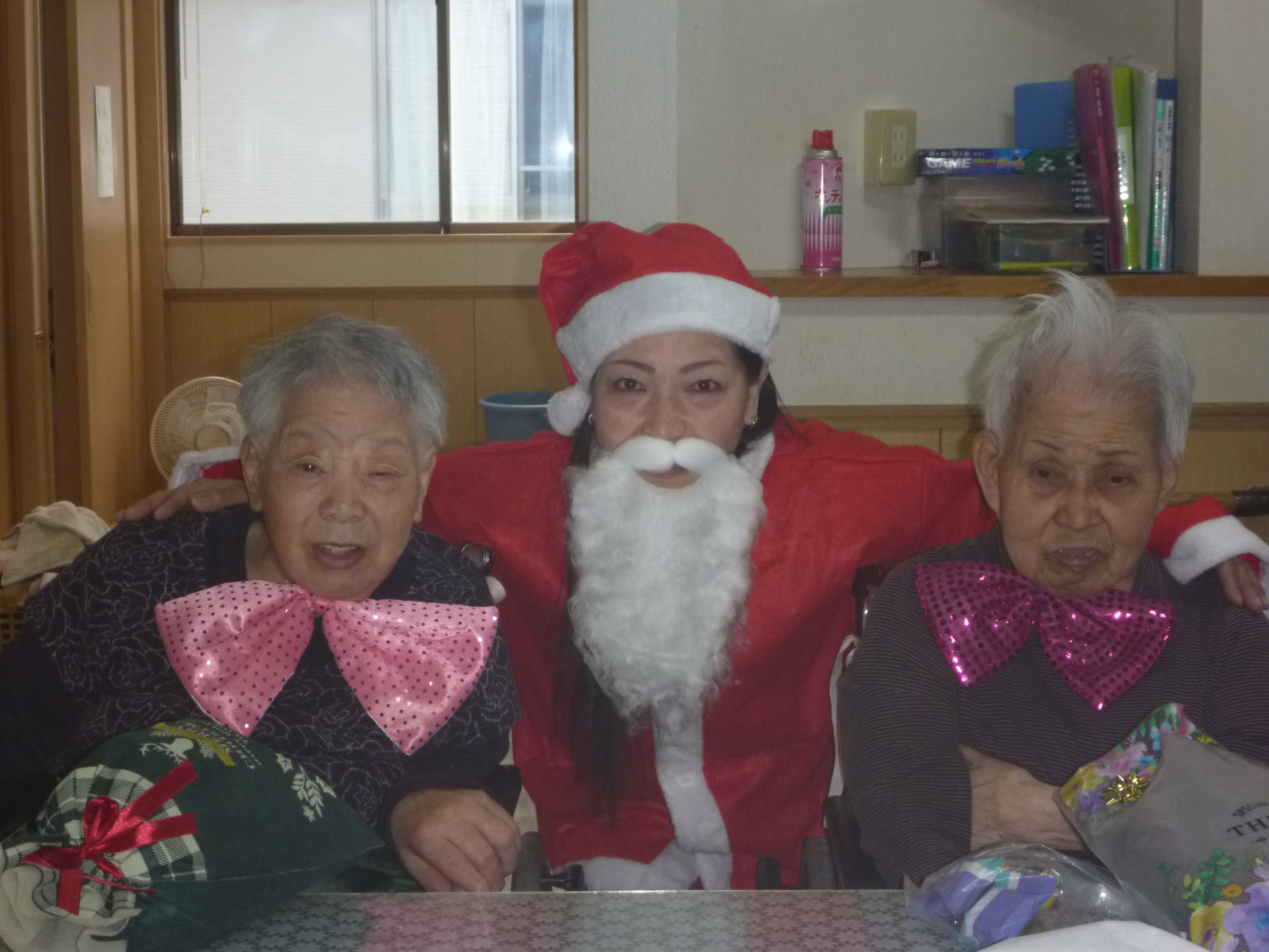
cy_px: 476
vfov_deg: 22.3
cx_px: 634
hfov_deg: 29.4
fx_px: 2420
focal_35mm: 66
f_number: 5.3
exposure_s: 1/40
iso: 320
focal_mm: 11.7
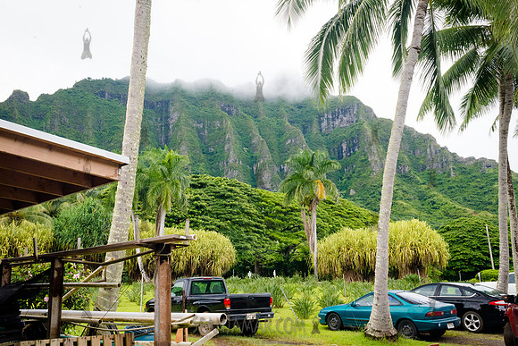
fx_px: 504
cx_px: 259
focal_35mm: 35
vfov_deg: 37.9
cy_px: 173
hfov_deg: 54.4
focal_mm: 35
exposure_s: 1/320
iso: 4000
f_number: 18
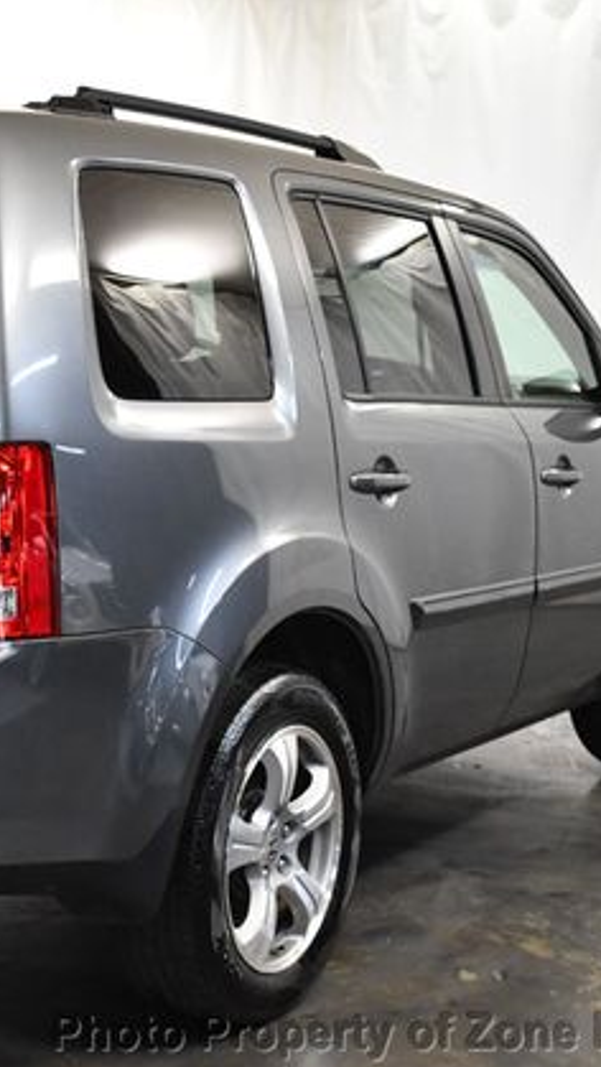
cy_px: 537
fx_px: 2038
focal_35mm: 72
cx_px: 20
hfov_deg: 16.5
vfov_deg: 29.3
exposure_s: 1/125
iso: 2000
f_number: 4.2
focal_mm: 30
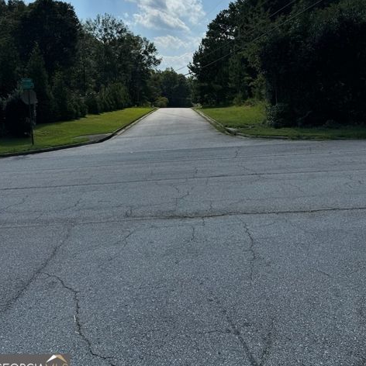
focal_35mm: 30
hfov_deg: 54.0
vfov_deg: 53.0
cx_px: 187
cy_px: 121
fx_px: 359
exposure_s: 1/10417
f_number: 1.78
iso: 80
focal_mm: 6.76
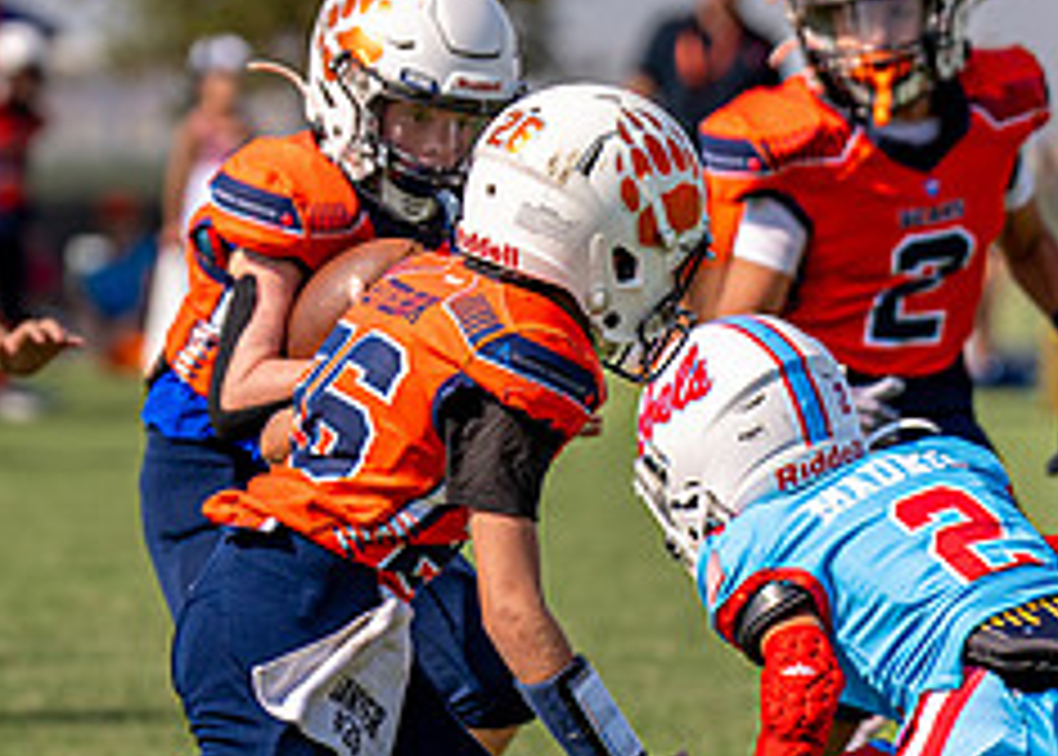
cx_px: 502
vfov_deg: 3.2
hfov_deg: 4.5
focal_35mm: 450
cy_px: 550
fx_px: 13526
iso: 125
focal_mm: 133
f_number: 2.8
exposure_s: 1/4000
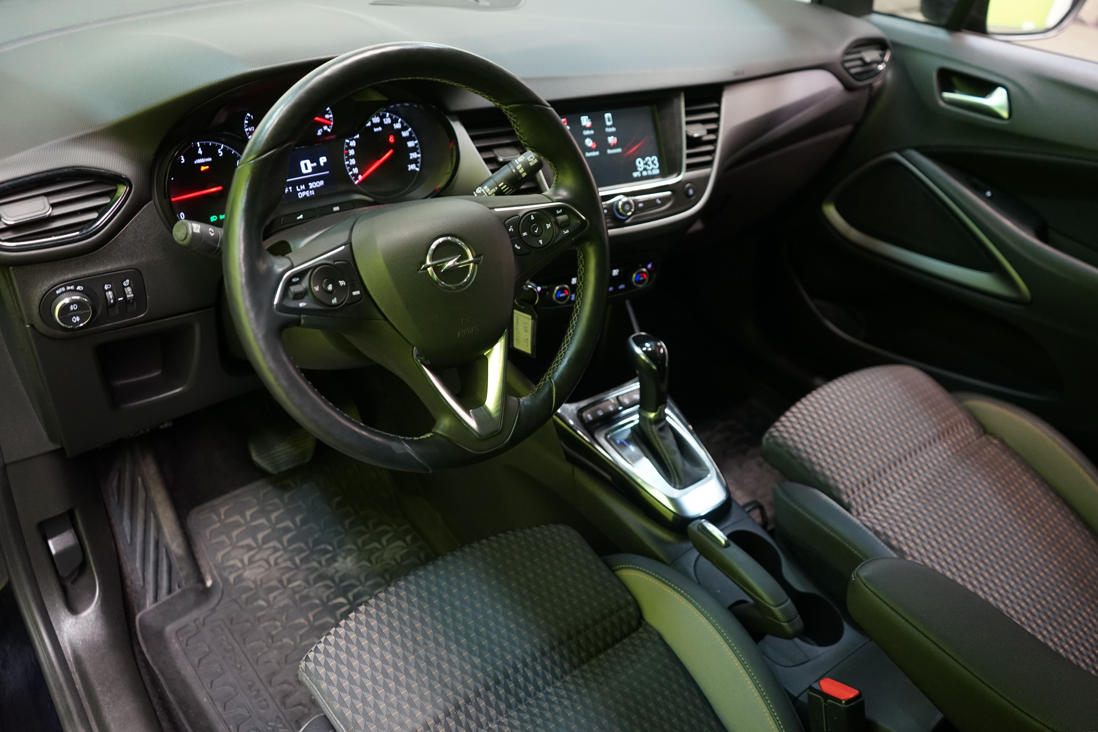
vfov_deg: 46.4
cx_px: 549
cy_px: 366
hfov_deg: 65.5
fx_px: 854
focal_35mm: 28
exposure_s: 1/30
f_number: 3.5
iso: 1250
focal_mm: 28
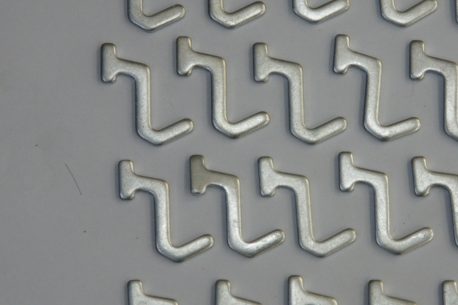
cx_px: 318
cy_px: 166
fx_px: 2569
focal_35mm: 202
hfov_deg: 10.2
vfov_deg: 6.8
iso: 500
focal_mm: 70
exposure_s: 1/125
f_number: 2.8
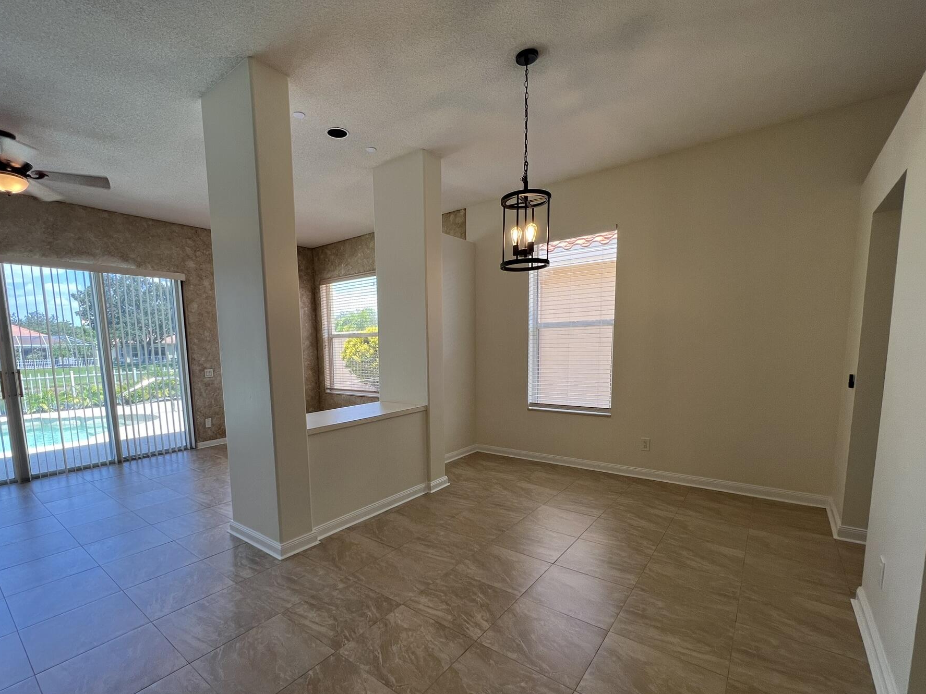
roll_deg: +1.1
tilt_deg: -7.8
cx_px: 411
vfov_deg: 81.2
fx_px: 401
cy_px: 400
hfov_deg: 97.8
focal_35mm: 15
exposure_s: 1/120
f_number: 1.8
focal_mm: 1.57
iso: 50
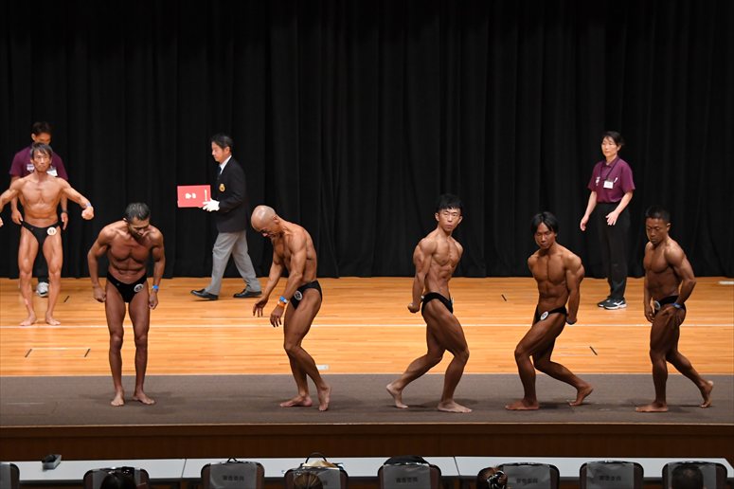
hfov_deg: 16.7
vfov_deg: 11.1
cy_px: 244
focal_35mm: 123
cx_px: 367
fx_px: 2507
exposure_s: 1/400
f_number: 5.6
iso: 4000
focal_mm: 82
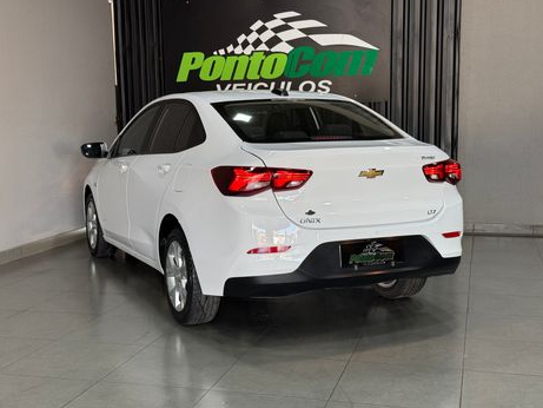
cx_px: 271
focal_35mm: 49
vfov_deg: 29.7
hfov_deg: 38.9
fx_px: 769
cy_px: 203
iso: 64
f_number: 1.78
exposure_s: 1/60
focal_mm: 6.76
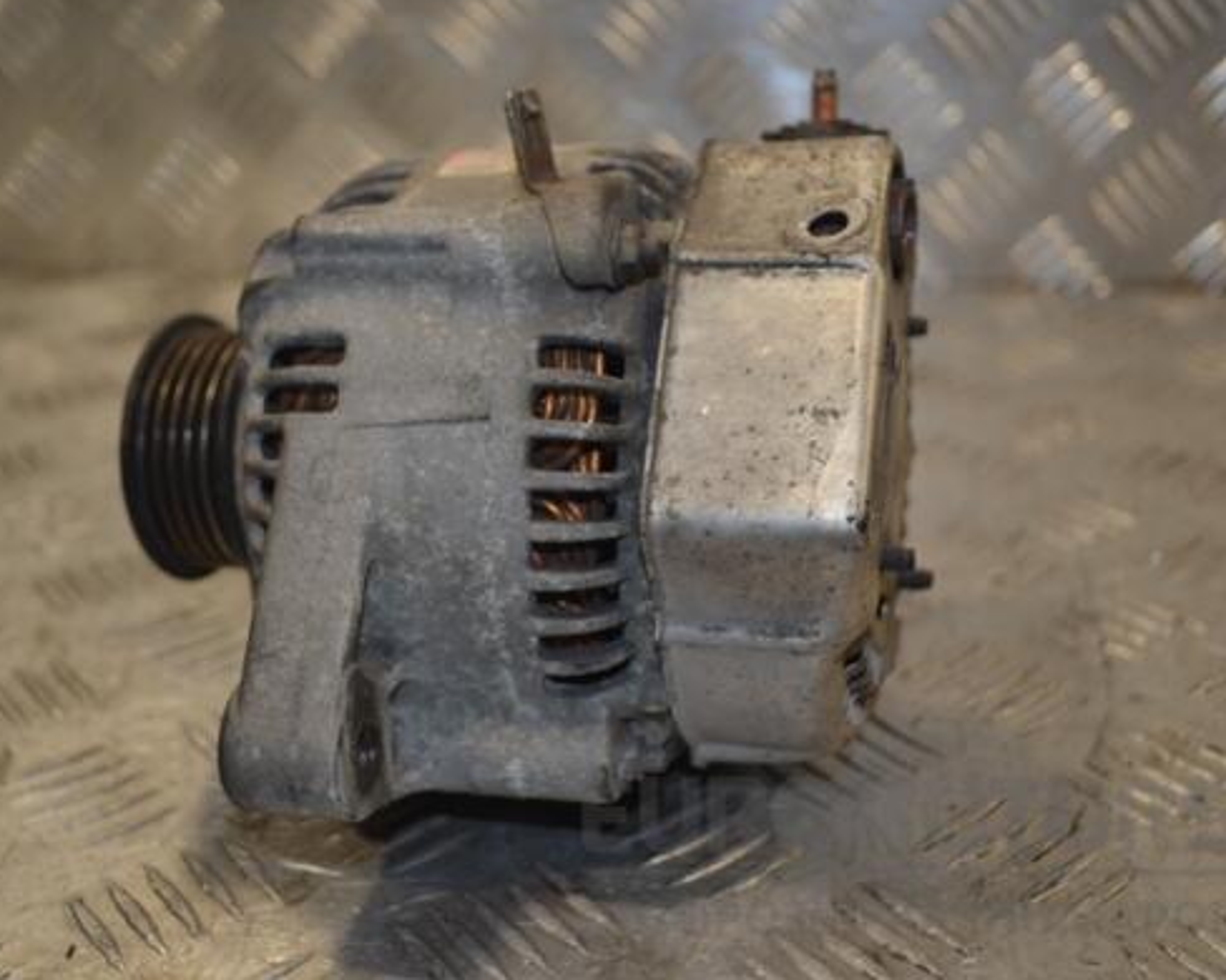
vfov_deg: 33.4
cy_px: 480
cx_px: 535
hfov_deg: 41.1
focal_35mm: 45
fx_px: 1632
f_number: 4.2
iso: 200
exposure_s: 1/125
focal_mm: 26
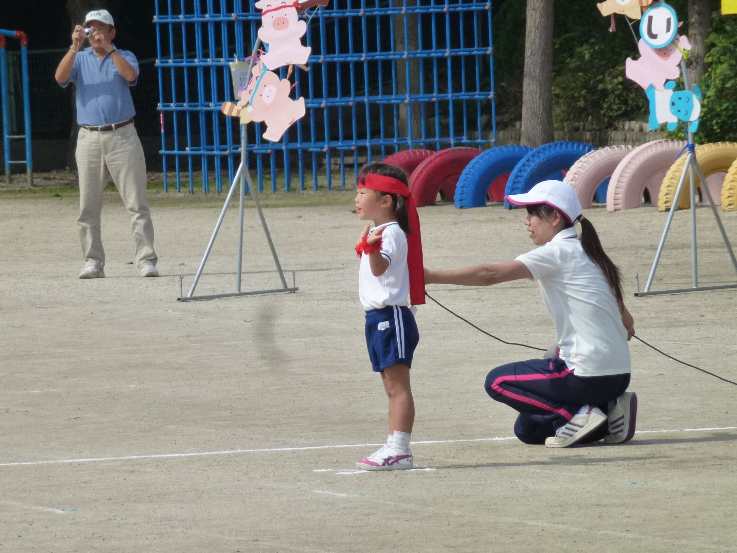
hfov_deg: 4.4
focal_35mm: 453
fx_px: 9646
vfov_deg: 3.3
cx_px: 338
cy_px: 275
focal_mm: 68.8
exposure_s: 1/800
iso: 160
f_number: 5.9
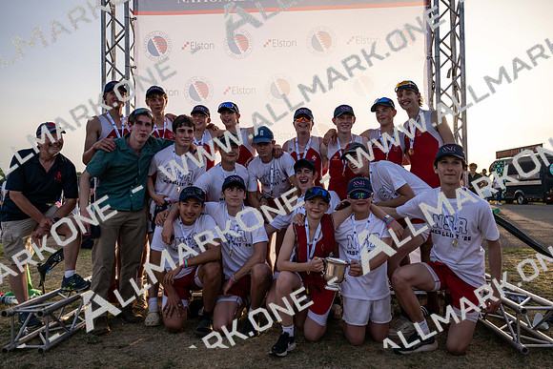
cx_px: 276
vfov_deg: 45.0
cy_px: 184
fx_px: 446
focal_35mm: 29
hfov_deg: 63.6
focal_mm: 29
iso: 64
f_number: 2.8
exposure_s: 1/1250
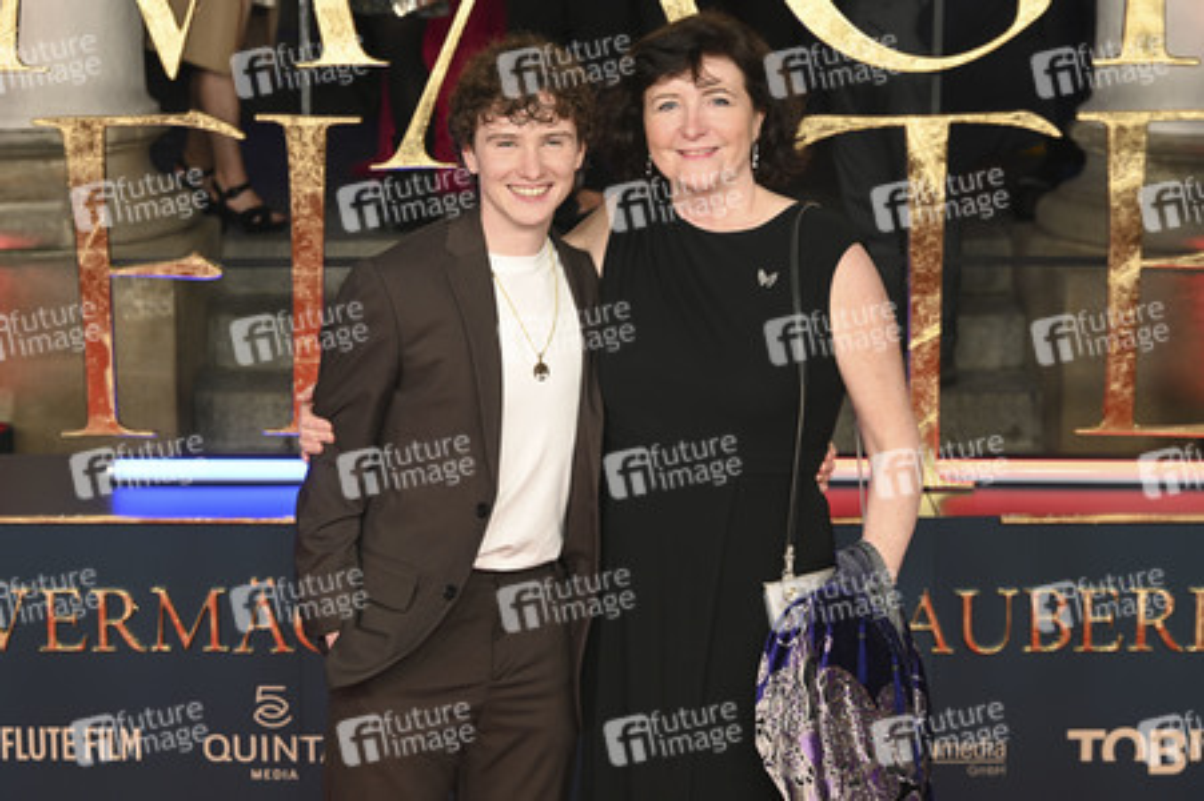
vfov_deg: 18.2
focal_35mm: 75
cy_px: 400
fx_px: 2506
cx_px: 602
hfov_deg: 27.0
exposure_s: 1/125
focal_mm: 75
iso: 640
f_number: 5.6
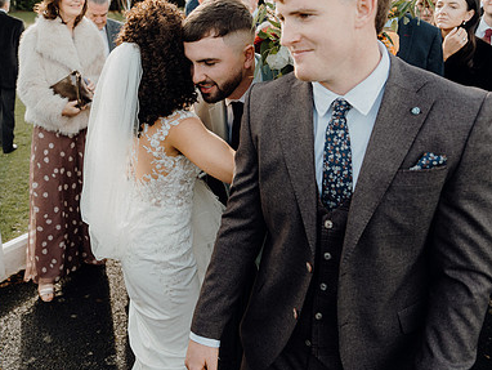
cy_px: 132
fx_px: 498
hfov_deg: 51.8
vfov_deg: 40.4
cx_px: 173
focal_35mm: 35
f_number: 3.5
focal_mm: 24
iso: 160
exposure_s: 1/400
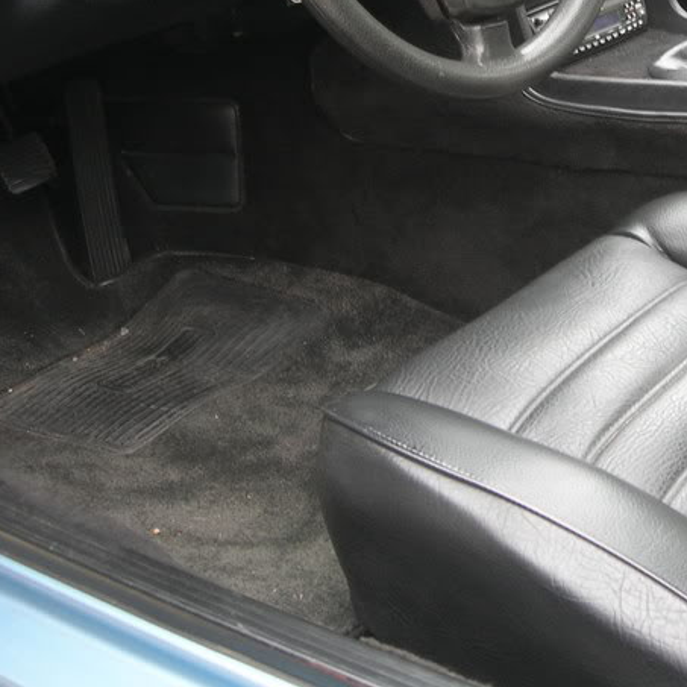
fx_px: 1706
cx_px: 643
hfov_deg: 22.1
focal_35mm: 76
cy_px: 129
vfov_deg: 22.4
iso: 64
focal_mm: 7.8
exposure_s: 1/37.3
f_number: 2.8
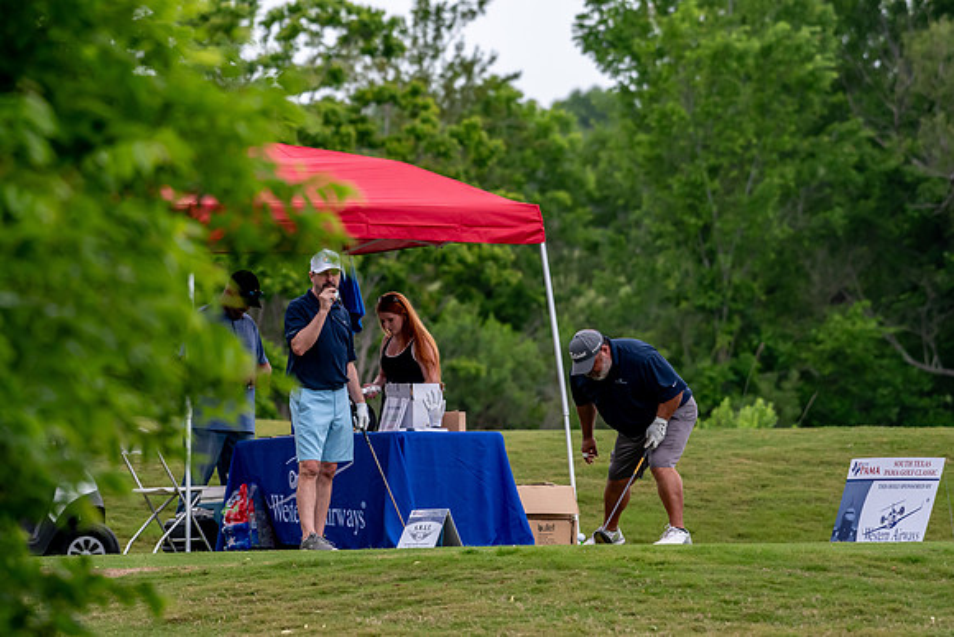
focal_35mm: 405
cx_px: 477
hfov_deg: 5.1
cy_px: 318
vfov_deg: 3.4
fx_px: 10735
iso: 1000
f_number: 5.6
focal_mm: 270
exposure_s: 1/2000
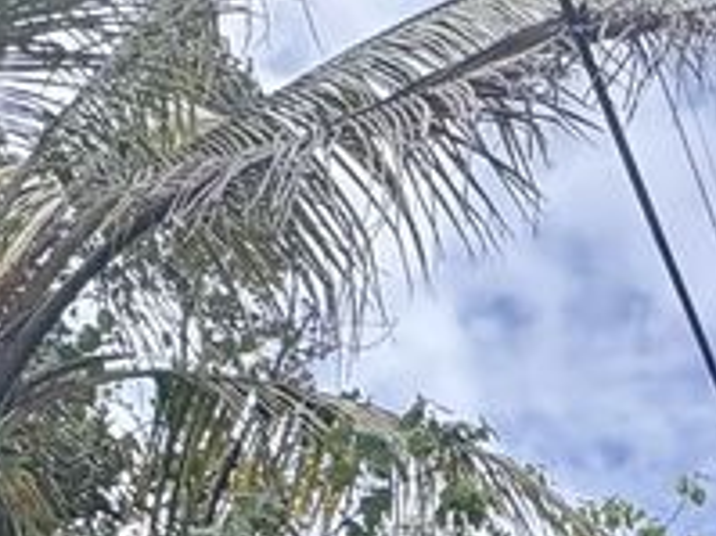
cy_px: 1320
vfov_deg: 13.8
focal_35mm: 72
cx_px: 860
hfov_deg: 24.5
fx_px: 1488
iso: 64
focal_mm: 2.22
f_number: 2.2
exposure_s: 1/796
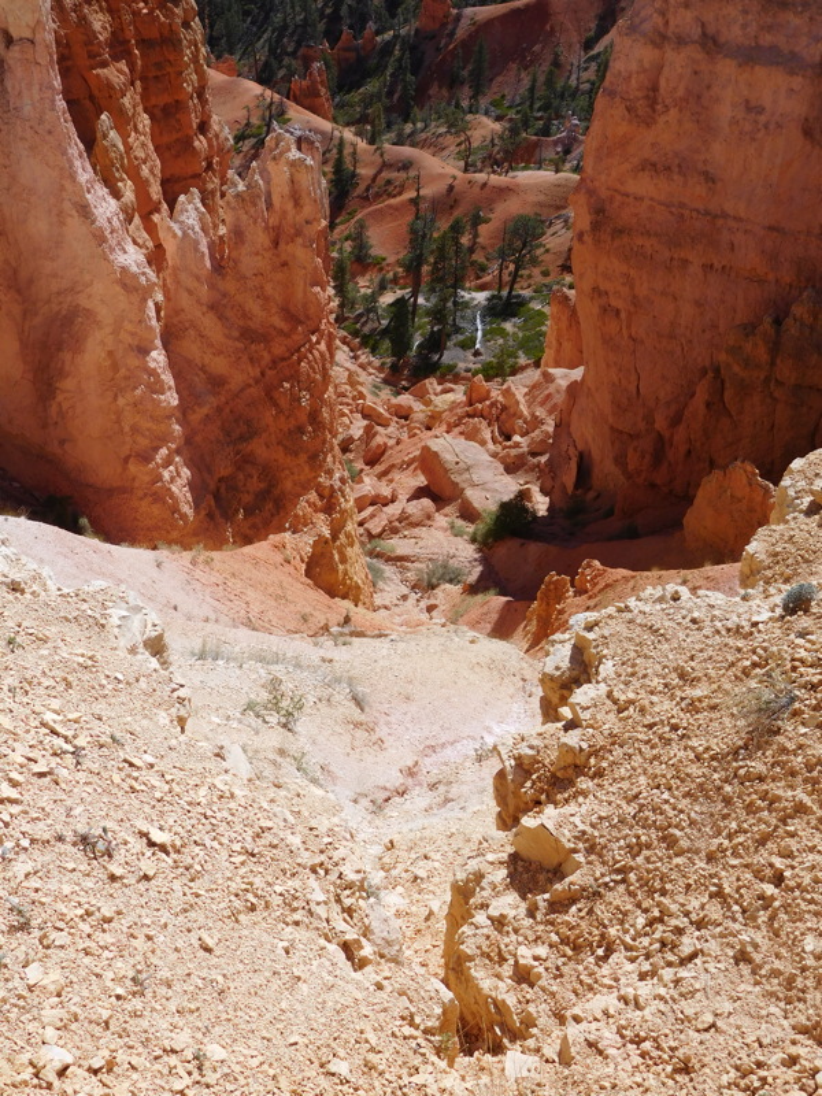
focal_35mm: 40
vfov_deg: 46.8
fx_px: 1266
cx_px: 411
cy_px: 548
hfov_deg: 36.0
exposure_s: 1/1250
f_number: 3.9
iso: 125
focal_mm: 7.1
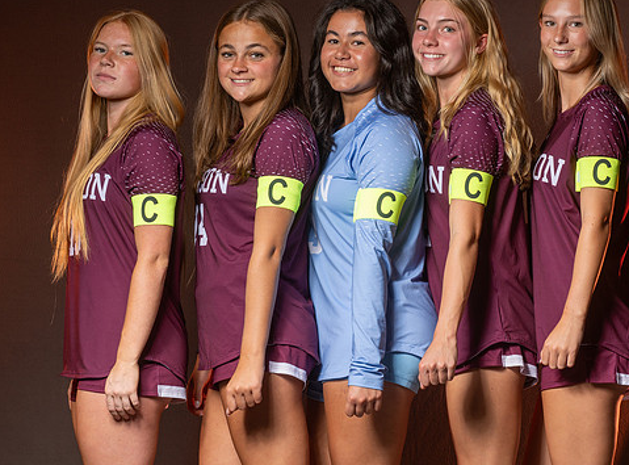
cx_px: 347
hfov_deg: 15.7
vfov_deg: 11.7
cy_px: 191
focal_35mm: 126
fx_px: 2278
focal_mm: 70
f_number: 9
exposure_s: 1/200
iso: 80
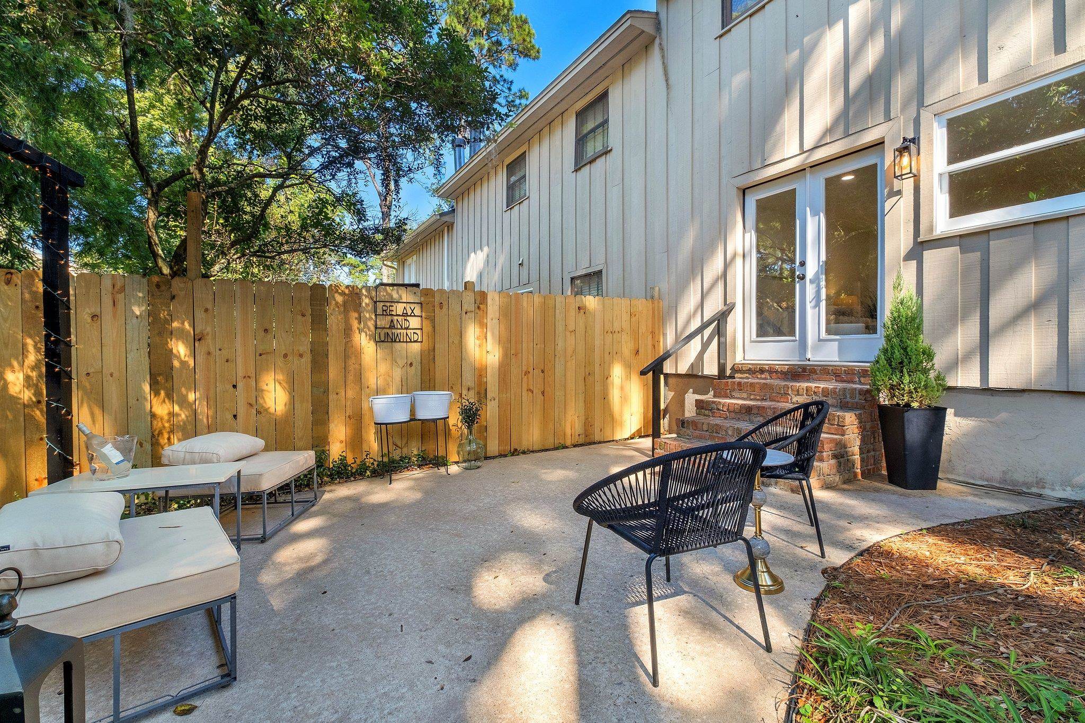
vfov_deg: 77.3
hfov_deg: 100.4
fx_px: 452
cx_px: 542
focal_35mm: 15
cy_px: 362
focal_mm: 10
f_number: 8
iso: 400
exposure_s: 1/550
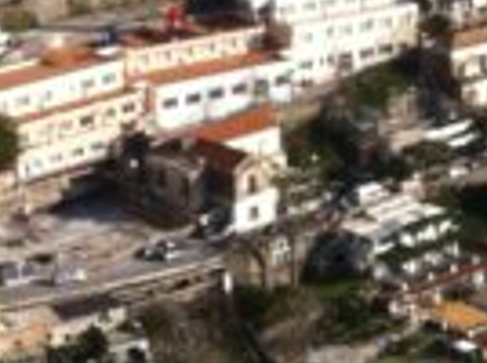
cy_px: 33
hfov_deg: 12.1
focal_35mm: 157
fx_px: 2205
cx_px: 712
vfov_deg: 9.4
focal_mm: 3.85
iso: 80
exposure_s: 1/1257
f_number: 2.8
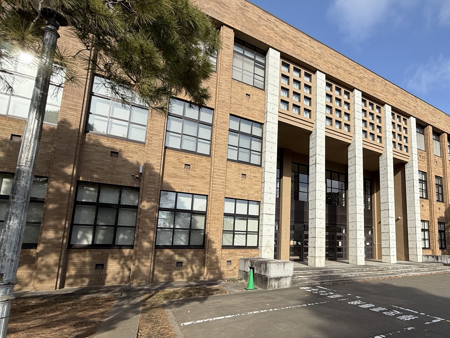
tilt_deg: +7.5
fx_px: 260
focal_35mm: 20
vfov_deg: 65.1
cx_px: 316
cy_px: 209
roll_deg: -0.3
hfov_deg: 77.8
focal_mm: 2.22
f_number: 2.2
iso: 50
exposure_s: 1/2410
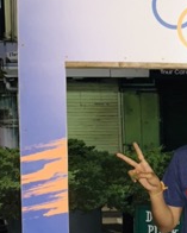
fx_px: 574
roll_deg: +0.5
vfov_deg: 22.7
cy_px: 182
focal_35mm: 83
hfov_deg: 17.4
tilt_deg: -3.8
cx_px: 239
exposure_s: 1/4
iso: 500
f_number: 1.8
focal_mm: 4.25
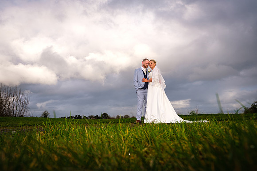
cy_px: 87
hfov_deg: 72.5
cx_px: 127
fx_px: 175
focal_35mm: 25
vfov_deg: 52.1
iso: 160
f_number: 8
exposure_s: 1/250
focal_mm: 16
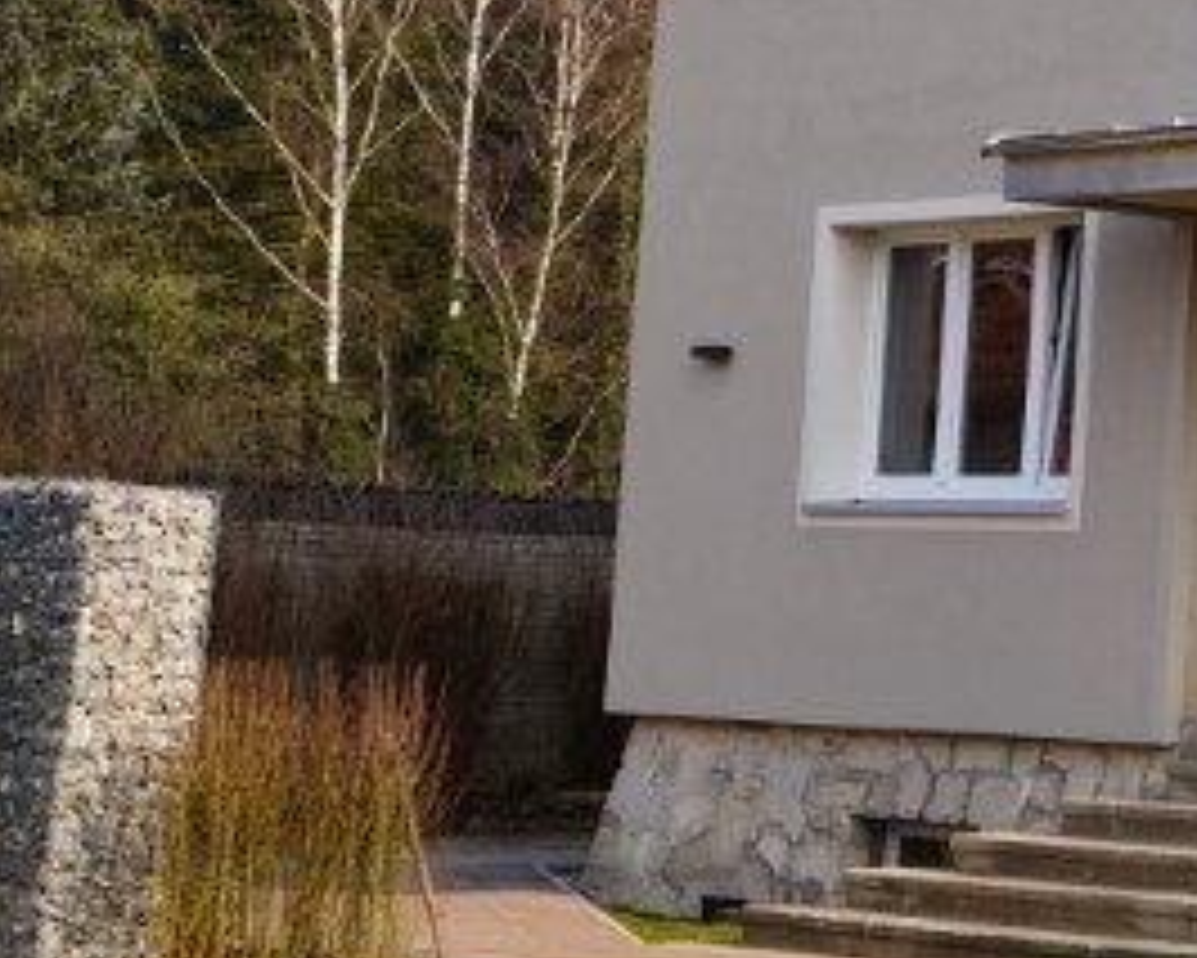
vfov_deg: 12.9
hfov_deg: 14.8
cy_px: 9
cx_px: 1935
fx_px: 4182
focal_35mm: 118
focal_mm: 29
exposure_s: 1/400
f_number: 5
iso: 100
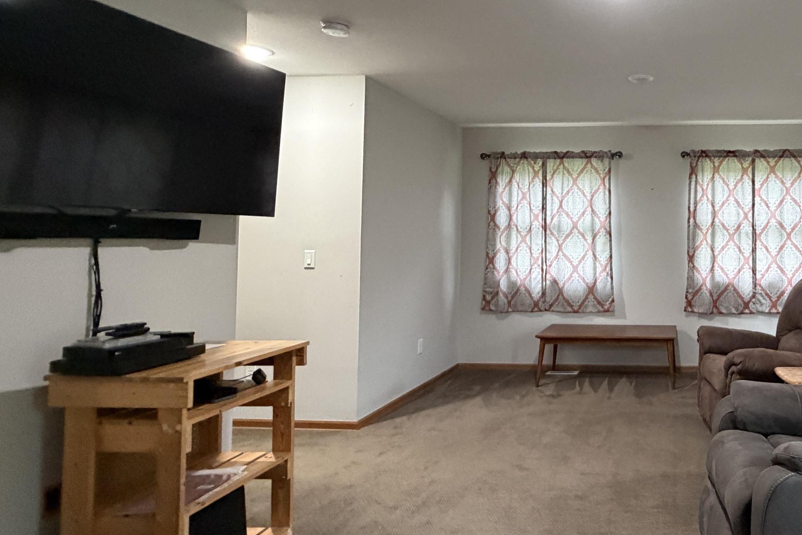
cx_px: 649
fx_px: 535
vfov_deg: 52.9
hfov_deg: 66.5
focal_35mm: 24
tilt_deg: +6.2
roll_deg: -0.8
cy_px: 222
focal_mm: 2.22
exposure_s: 1/60
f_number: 2.2
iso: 500
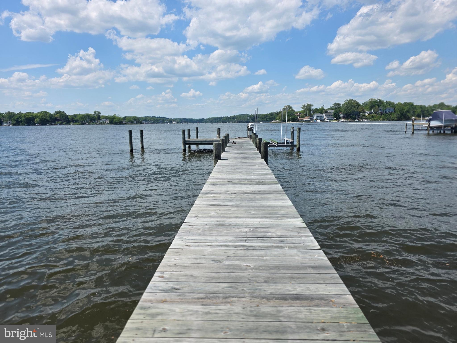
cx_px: 228
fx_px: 304
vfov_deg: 58.9
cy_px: 172
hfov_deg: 73.9
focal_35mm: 23
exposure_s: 1/6809
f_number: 1.7
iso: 80
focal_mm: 6.3
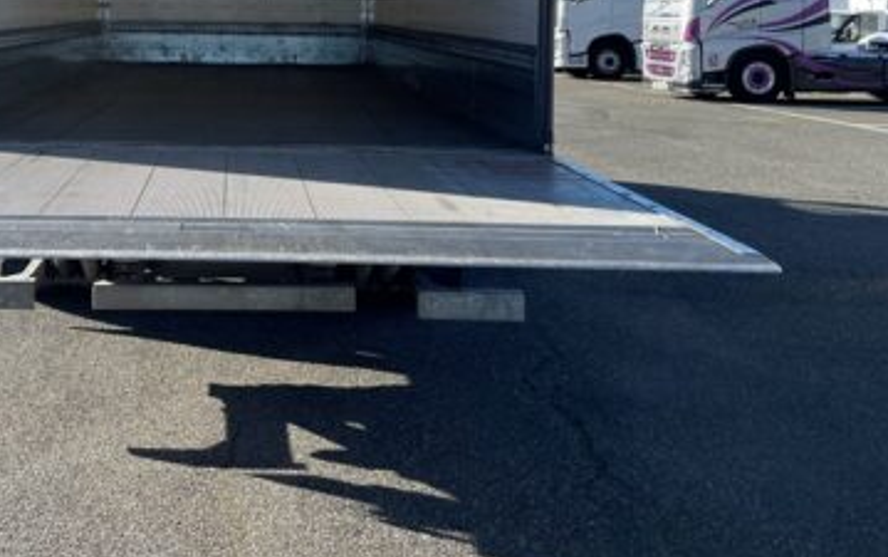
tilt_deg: -1.0
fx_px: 1114
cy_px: 27
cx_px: 208
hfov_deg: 42.0
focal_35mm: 46
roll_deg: +0.1
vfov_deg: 26.8
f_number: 1.6
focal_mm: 4.2
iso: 32
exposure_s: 1/2304
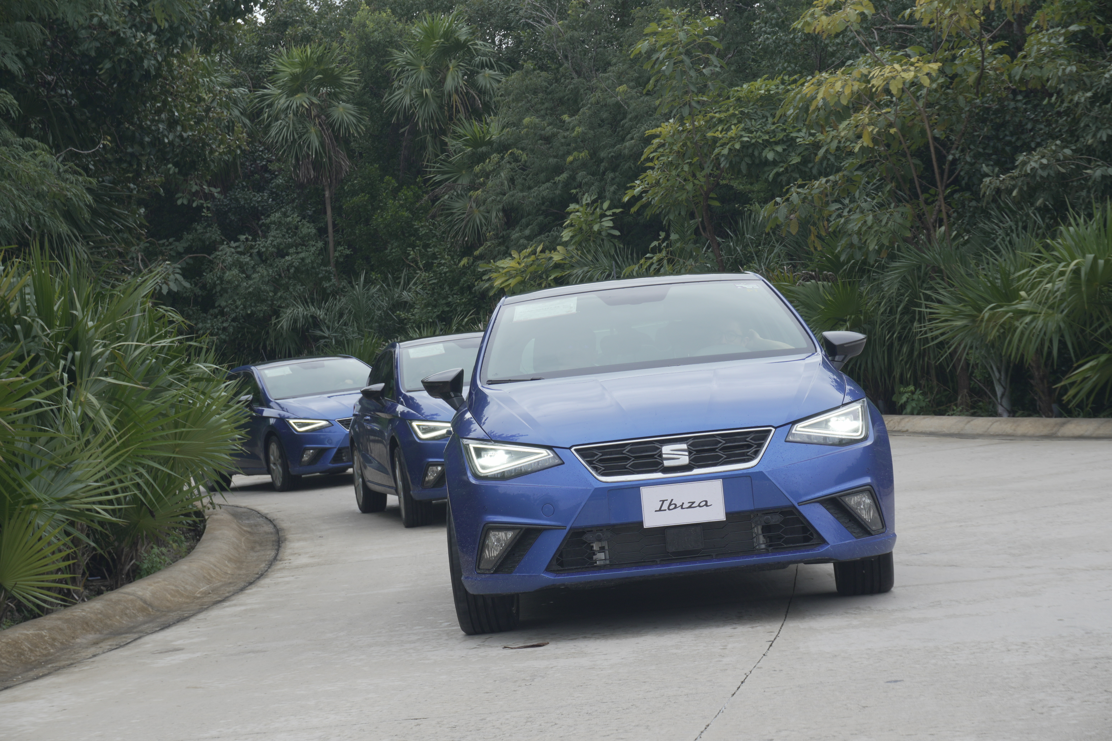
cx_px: 556
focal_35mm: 75
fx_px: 2316
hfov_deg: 27.0
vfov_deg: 18.2
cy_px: 370
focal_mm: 50
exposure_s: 1/125
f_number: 10
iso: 160
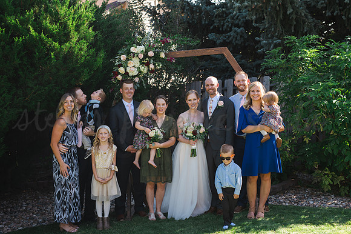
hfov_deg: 39.1
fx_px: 494
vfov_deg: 26.6
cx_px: 176
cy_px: 117
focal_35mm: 51
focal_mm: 50
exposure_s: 1/500
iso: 200
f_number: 3.2
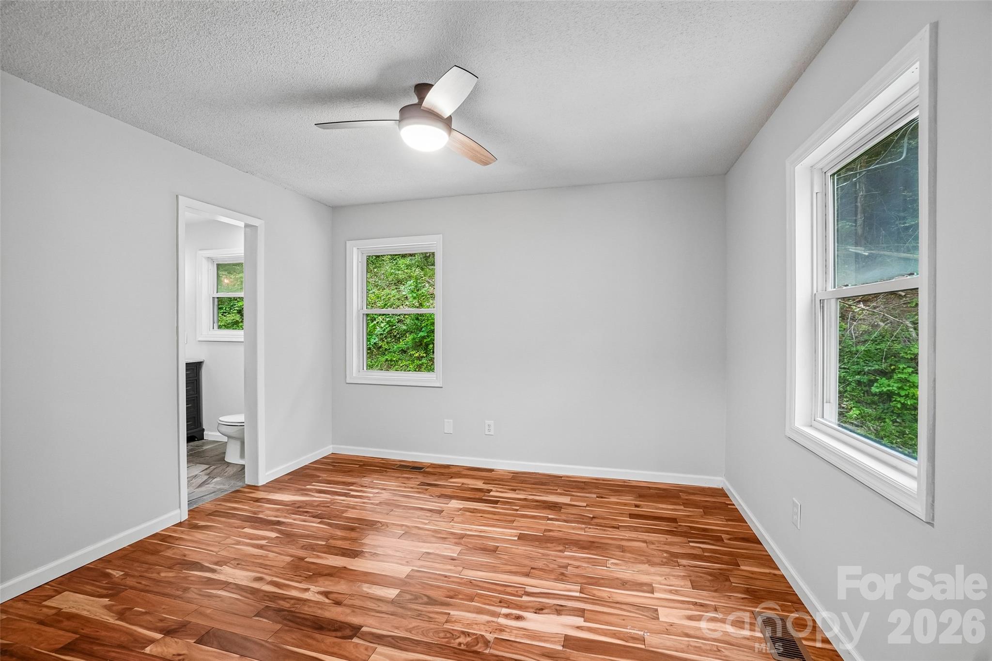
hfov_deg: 100.4
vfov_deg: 77.3
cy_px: 330
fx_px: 413
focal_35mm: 15
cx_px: 496
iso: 400
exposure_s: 1/8
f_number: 8
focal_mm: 10
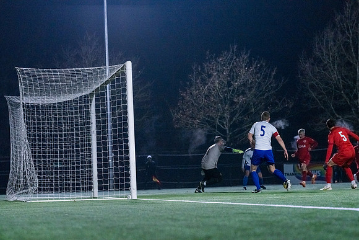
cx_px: 180
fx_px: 1347
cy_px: 120
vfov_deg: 10.2
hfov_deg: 15.2
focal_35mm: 135
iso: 5000
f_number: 5
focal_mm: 135
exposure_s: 1/800
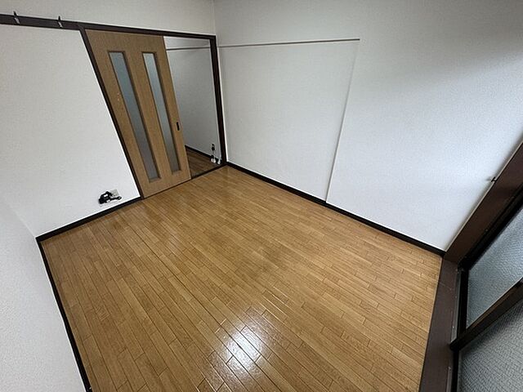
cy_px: 196
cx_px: 262
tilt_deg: -31.4
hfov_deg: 102.1
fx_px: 212
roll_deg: +0.0
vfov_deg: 85.7
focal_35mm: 14
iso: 160
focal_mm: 2.22
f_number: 2.2
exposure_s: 1/120
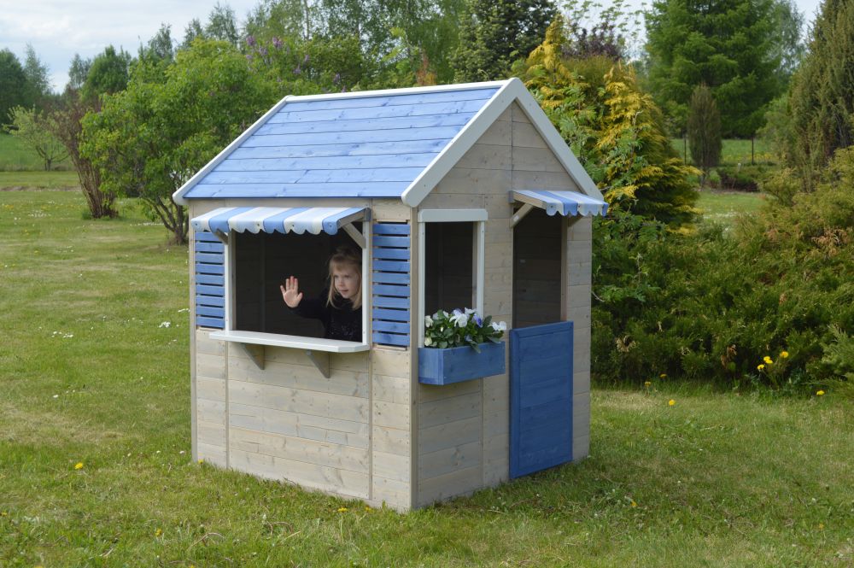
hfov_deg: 38.9
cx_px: 427
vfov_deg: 26.4
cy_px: 284
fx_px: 1209
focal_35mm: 51
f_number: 7.1
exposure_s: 1/200
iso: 100
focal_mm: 34
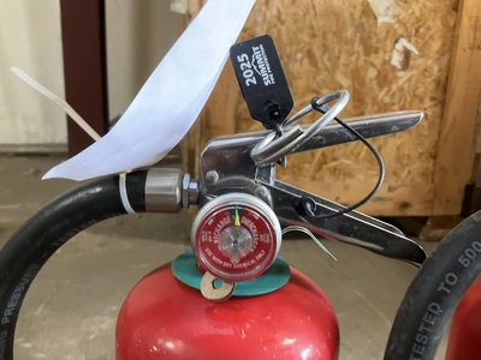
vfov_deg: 48.2
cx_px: 240
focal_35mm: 29
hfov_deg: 61.7
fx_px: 403
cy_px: 180
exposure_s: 1/40
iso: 200
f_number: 1.8
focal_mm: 3
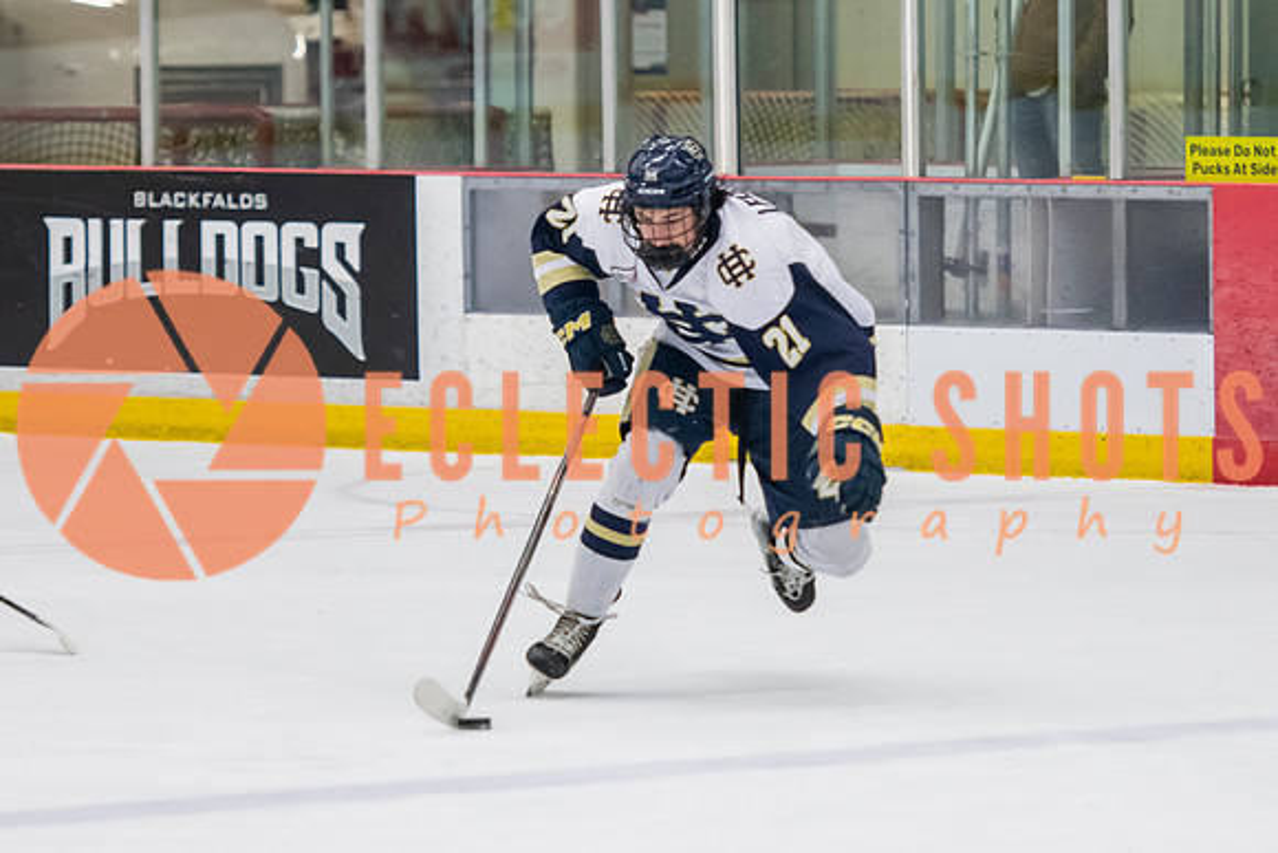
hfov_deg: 6.9
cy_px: 460
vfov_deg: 4.6
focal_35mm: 299
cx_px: 630
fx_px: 10616
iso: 2000
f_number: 3.2
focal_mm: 130
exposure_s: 1/640
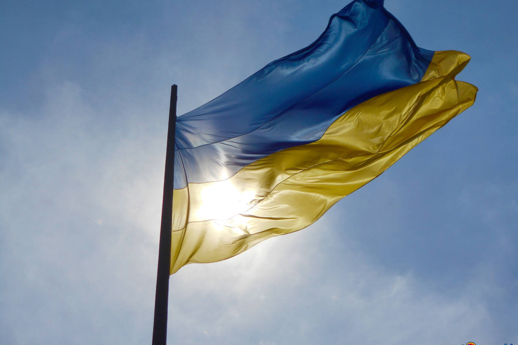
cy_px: 160
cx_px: 260
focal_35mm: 90
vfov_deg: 15.2
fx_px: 1295
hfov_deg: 22.6
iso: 80
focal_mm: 15.4
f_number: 15.8
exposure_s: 1/640
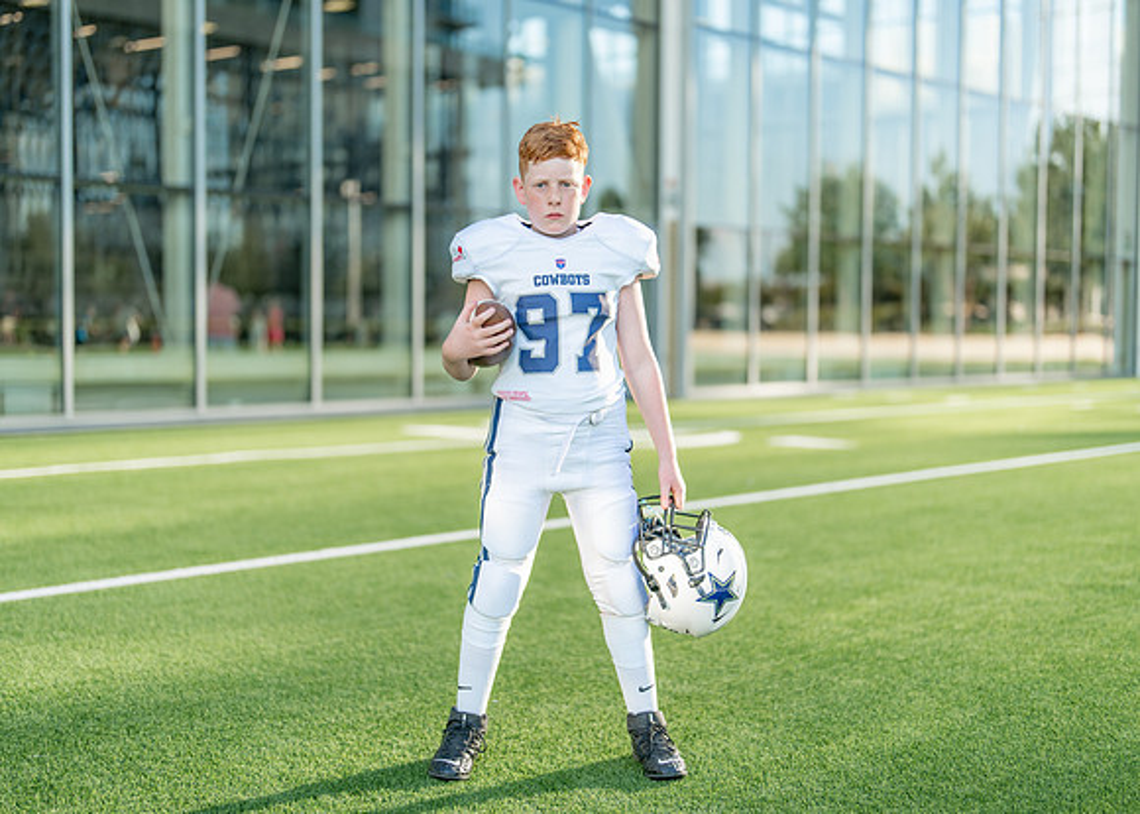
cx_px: 570
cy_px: 407
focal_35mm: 53
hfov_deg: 36.9
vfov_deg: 26.8
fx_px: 1710
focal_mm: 50
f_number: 1.2
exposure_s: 1/2000
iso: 100
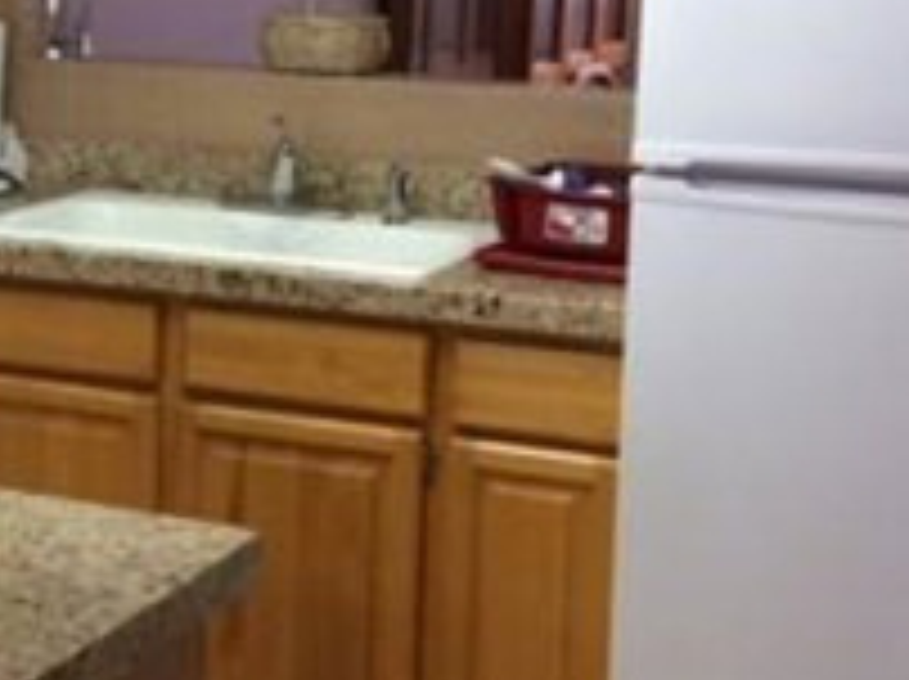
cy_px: 207
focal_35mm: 92
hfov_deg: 19.9
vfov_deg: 16.0
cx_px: -220
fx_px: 2413
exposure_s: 1/30
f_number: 2.2
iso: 125
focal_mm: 4.15
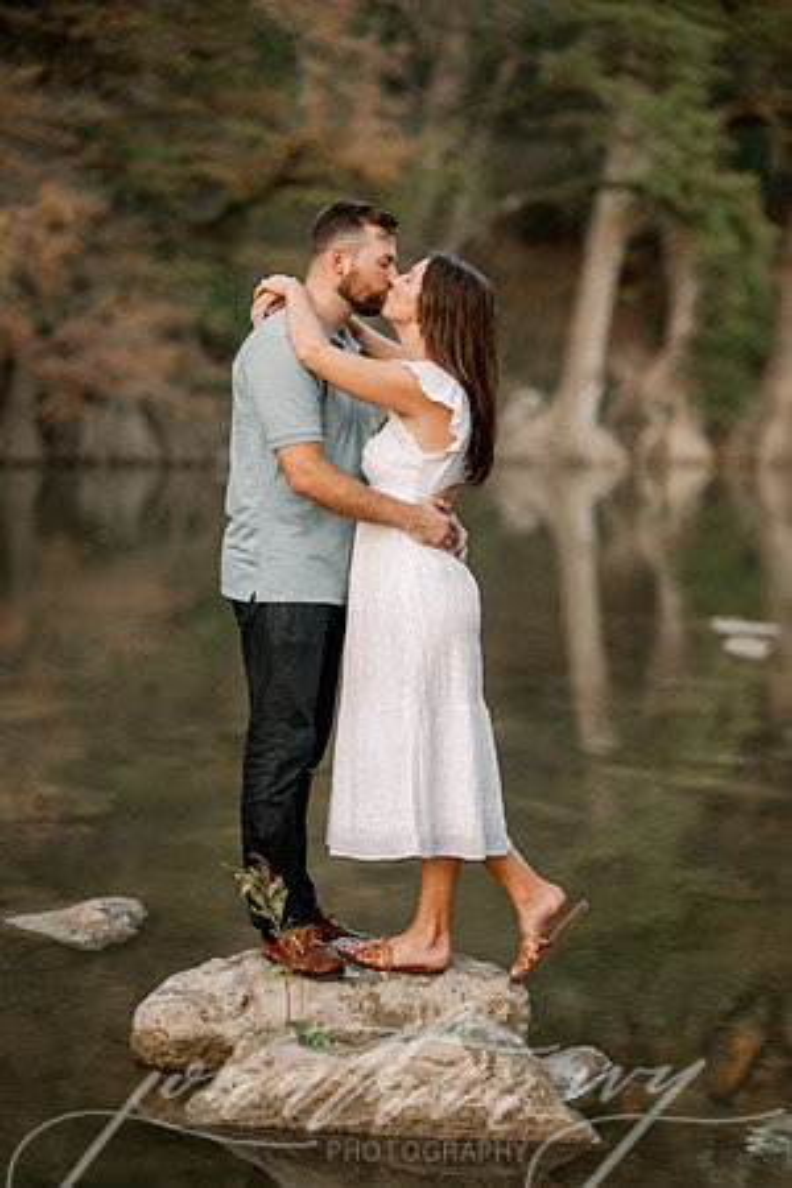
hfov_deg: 16.1
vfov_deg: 23.9
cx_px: 396
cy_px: 594
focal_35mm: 85
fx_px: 2805
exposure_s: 1/160
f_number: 2
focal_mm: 85
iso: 125
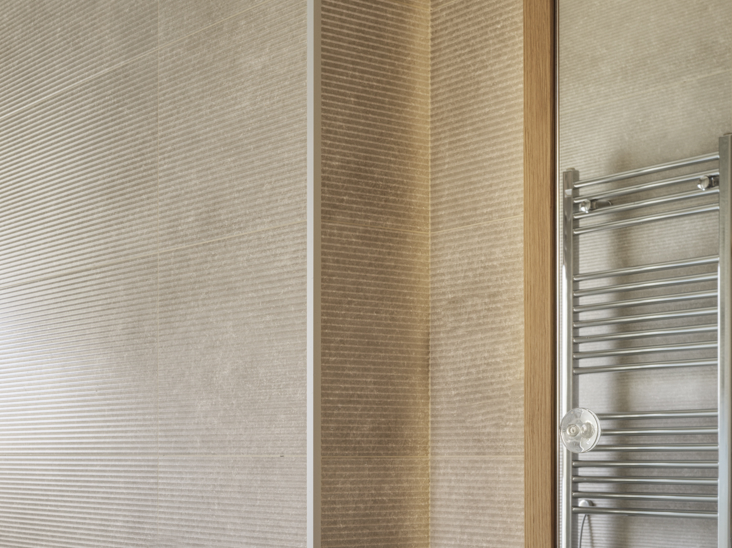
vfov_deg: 23.4
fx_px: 1290
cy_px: 483
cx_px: 62
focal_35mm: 61
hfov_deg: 30.2
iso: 200
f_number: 11
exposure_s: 1/6
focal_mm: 28
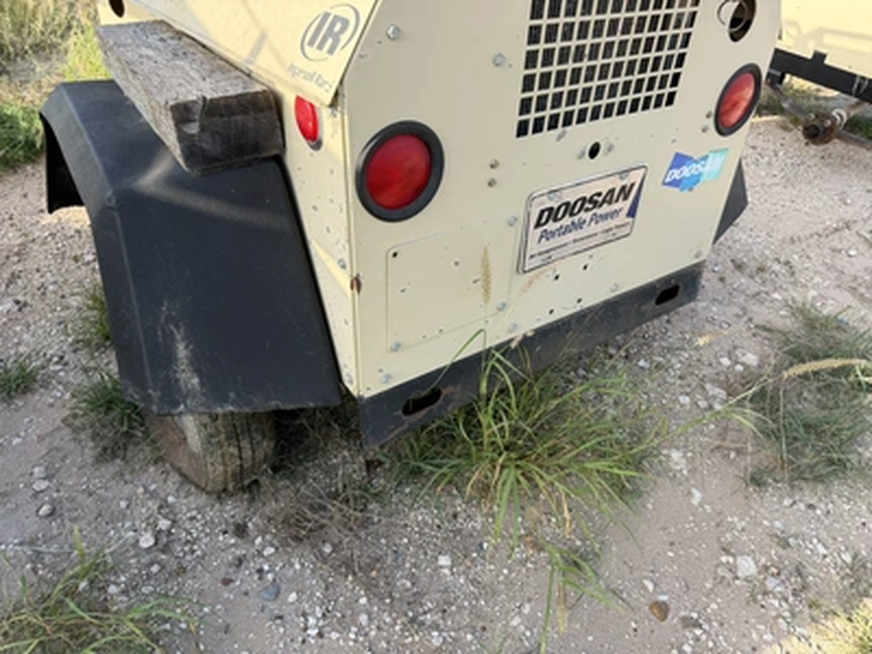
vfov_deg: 56.8
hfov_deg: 71.6
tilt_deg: -40.7
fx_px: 605
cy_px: 327
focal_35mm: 24
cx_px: 436
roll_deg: -2.7
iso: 100
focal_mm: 6.76
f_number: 1.78
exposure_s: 1/1410
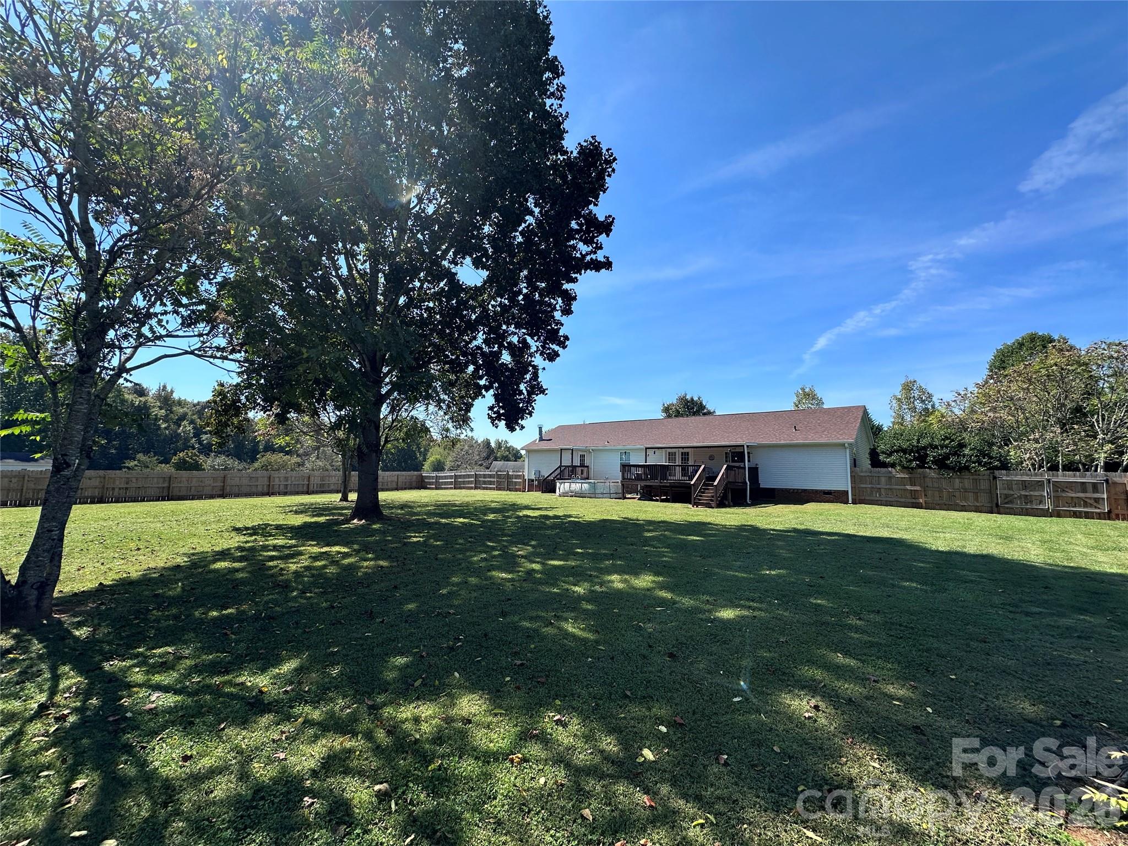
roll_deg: -1.4
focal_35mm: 14
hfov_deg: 102.1
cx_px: 564
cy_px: 423
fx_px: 456
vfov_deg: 85.7
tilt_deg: +6.9
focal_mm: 2.22
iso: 40
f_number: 2.2
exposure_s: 1/1531
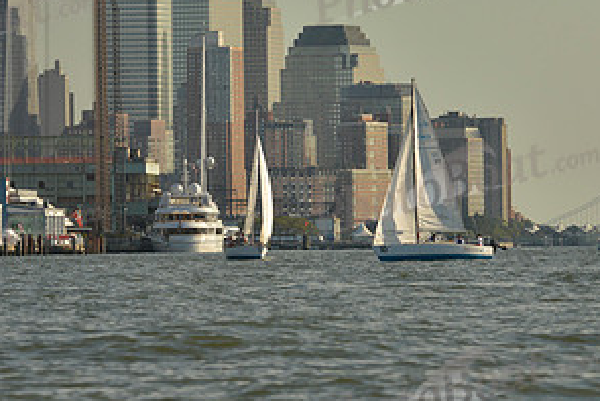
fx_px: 6553
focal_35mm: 393
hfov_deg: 5.2
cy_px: 107
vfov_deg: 3.5
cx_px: 209
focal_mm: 200
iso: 200
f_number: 7.1
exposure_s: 1/1000
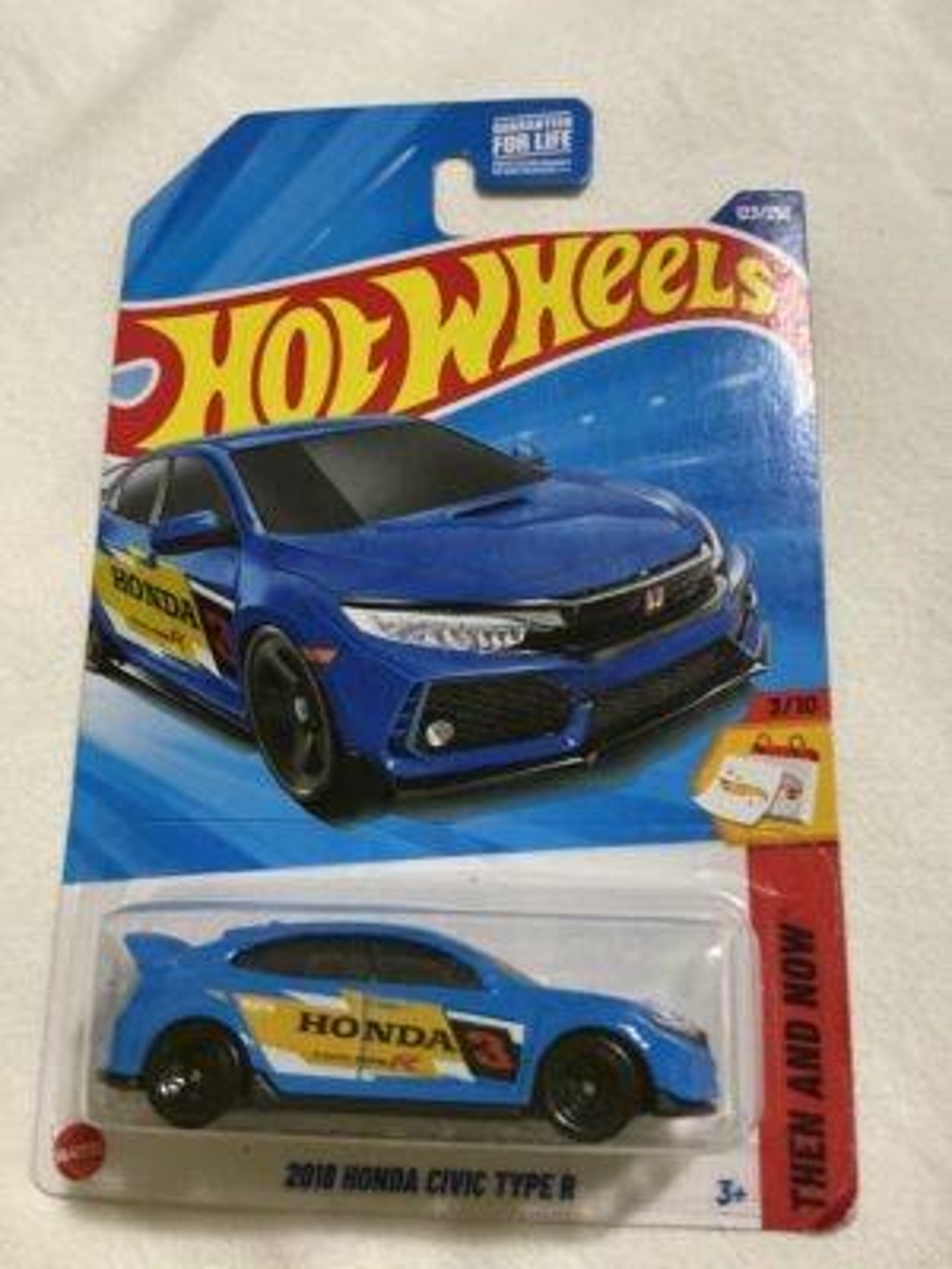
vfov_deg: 61.7
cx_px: 476
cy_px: 634
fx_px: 1063
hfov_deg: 48.2
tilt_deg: -66.9
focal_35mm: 29
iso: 400
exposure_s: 1/30
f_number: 1.8
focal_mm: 3
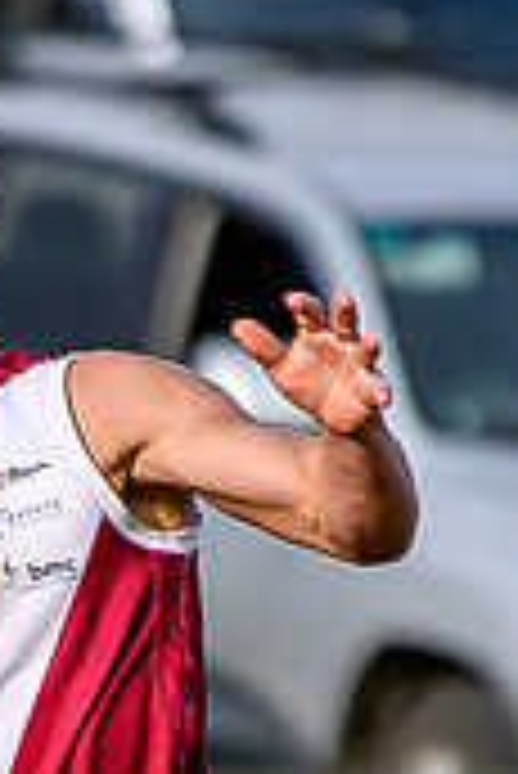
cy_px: 1477
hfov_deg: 0.6
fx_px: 51067
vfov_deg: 0.9
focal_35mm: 2371
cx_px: -261
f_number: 2.8
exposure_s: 1/2000
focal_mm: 200
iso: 110
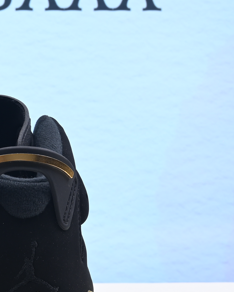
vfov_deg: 14.9
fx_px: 1117
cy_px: 152
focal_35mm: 129
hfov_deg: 11.6
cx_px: -93
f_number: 16
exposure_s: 1/2
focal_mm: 38
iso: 100
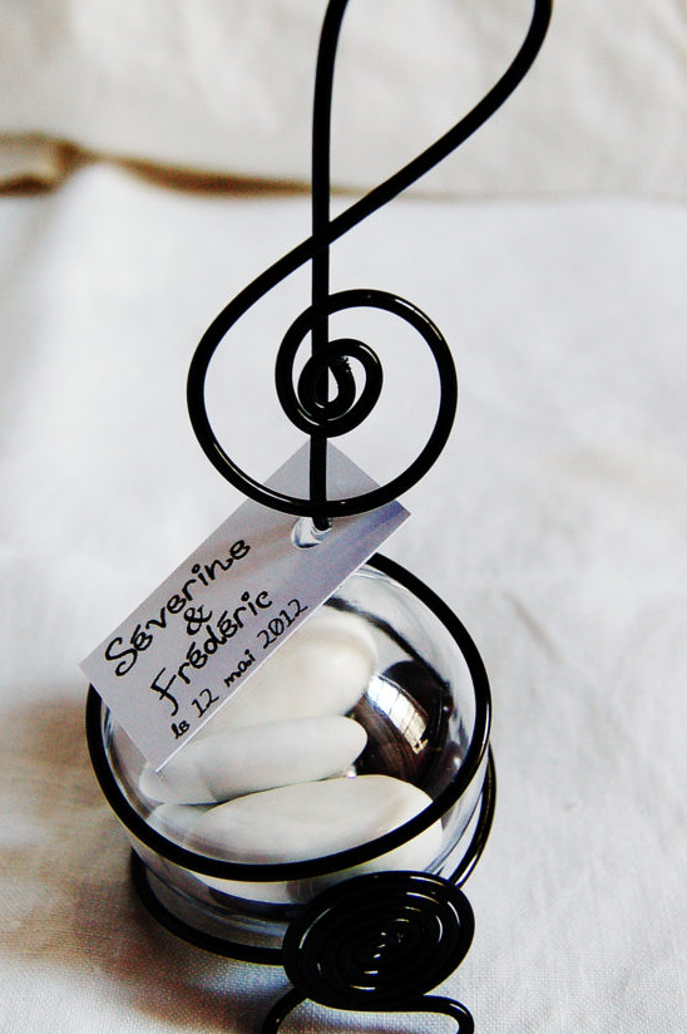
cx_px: 354
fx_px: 1176
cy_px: 486
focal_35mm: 41
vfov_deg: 47.4
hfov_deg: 32.6
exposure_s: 1/60
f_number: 4.5
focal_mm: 22
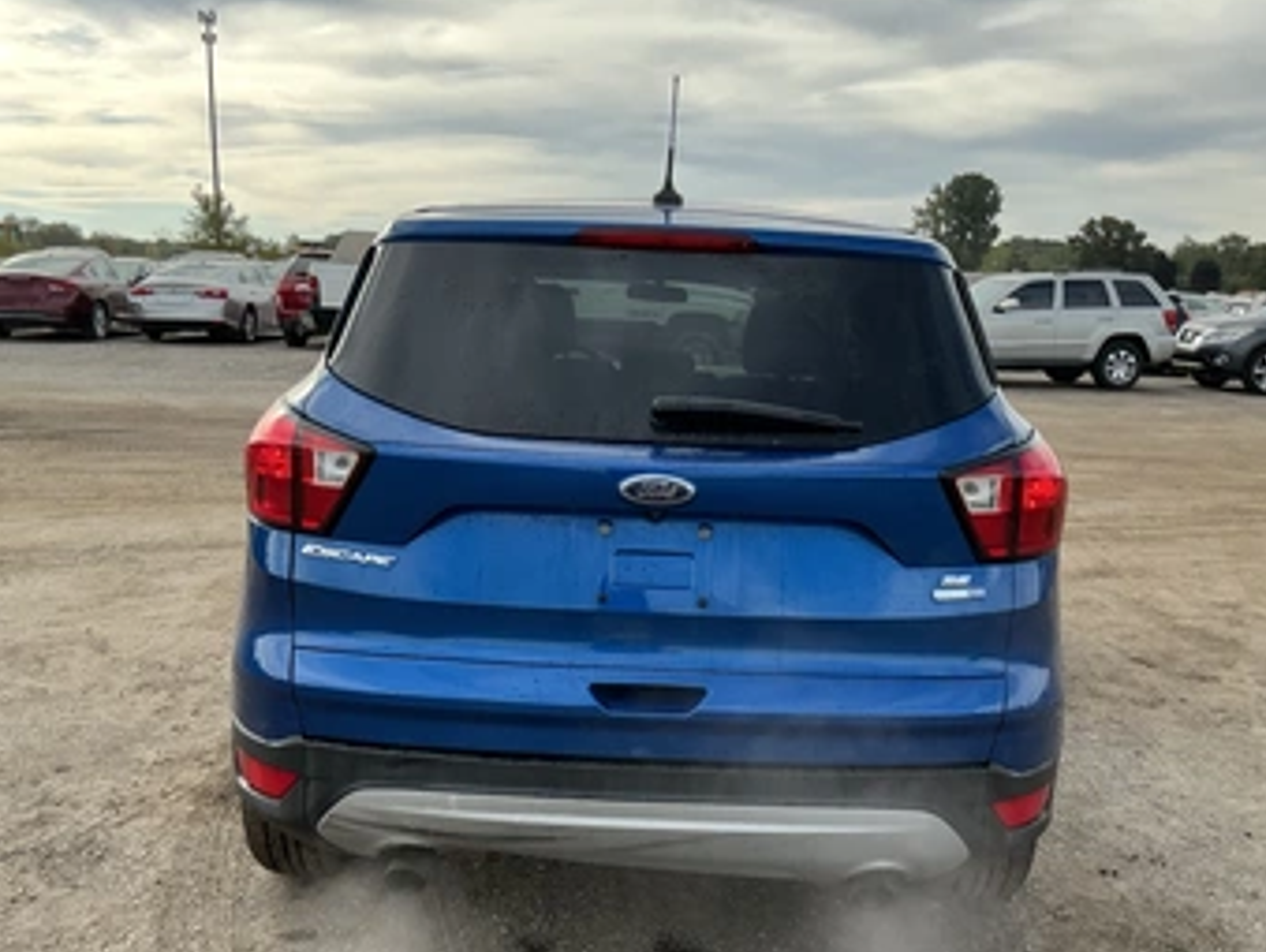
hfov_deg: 55.3
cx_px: 654
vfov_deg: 43.0
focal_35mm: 33
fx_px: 1208
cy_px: 504
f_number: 1.8
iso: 25
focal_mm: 3
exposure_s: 1/540
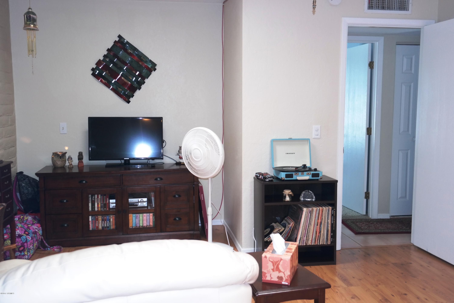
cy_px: 152
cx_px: 227
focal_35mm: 36
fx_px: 454
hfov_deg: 53.1
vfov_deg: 36.9
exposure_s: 1/25
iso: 400
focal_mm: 24
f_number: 3.5
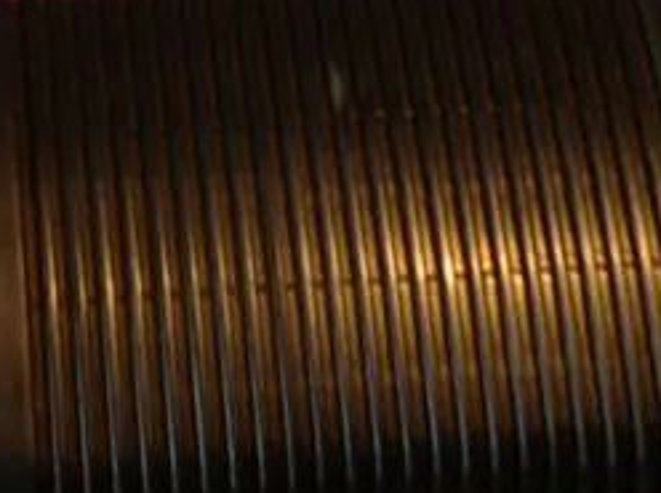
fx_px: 2687
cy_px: 139
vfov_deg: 10.5
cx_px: 171
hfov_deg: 14.0
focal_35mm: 141
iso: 64
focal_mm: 4.28
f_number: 2.4
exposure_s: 1/17
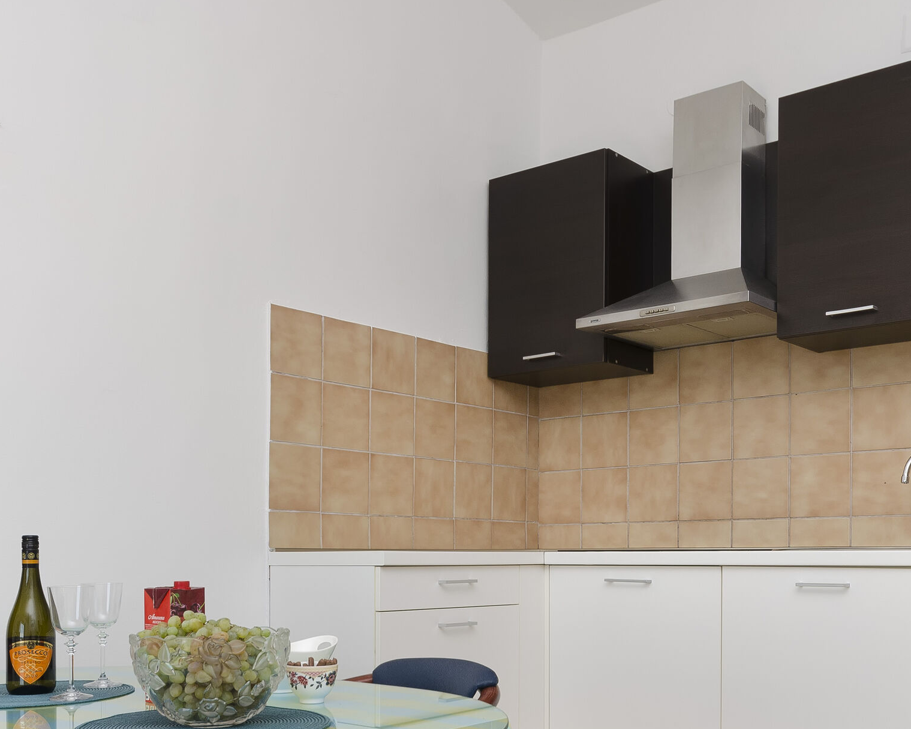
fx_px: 1048
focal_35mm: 39
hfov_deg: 46.9
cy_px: 506
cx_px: 506
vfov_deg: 37.8
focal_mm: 15
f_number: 8
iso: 200
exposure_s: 1/125
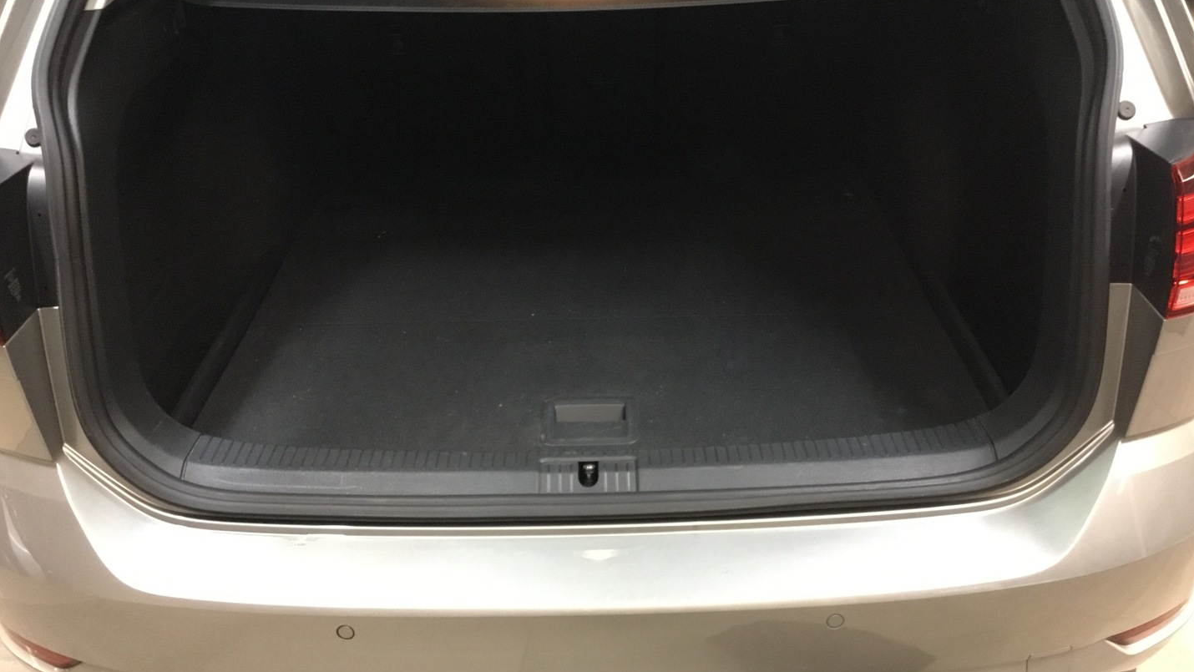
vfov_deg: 34.6
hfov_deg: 58.0
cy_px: 306
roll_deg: +1.4
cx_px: 600
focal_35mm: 34
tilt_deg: -29.5
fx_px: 1077
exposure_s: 1/25
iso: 200
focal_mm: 3.3
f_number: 2.4
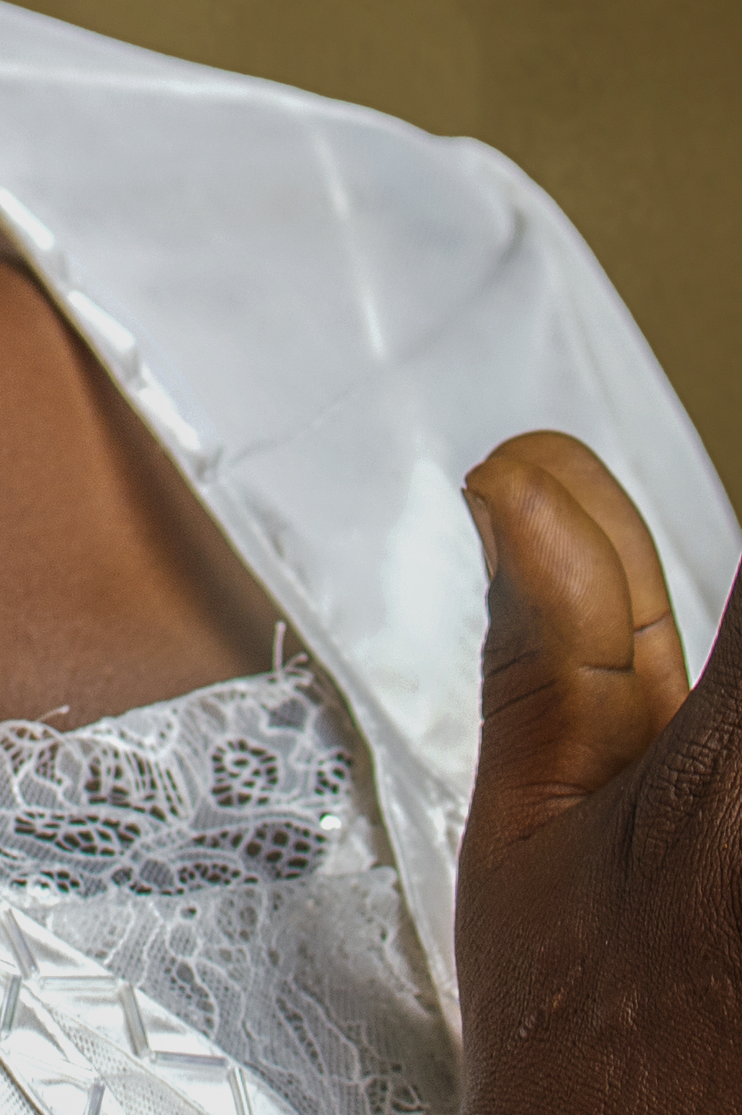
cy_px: 69
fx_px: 7182
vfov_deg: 8.8
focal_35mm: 232
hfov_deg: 5.9
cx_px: -265
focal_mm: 35
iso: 100
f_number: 3.5
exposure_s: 1/160
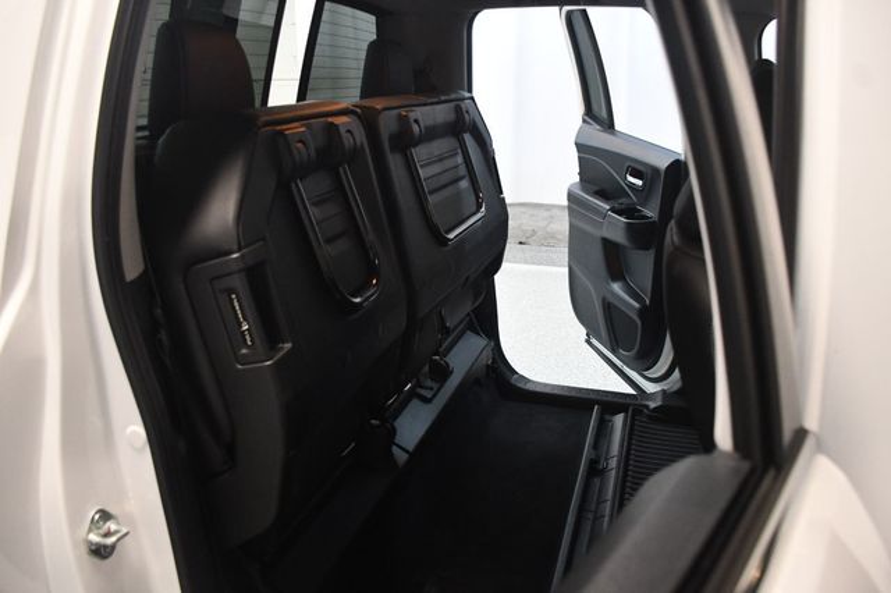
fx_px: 742
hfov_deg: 62.0
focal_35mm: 30
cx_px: 446
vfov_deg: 43.6
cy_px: 296
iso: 3200
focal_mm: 20
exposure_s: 1/100
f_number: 3.5
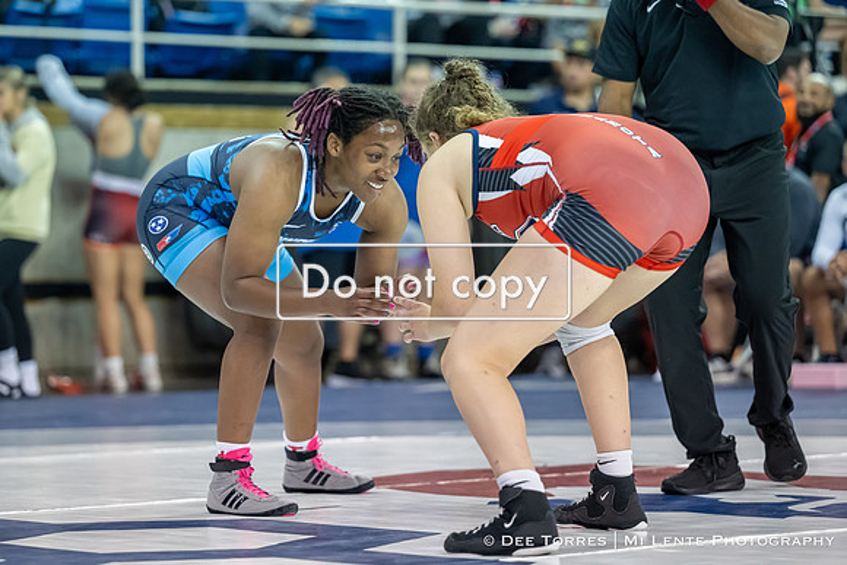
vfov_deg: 8.8
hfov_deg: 13.2
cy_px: 239
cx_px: 366
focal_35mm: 156
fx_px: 3664
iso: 3600
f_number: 2.8
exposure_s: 1/800
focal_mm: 135
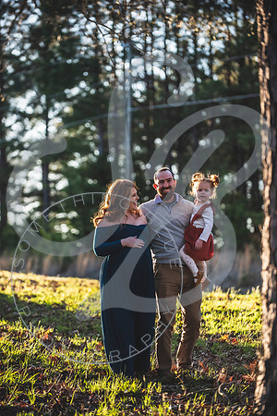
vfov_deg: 15.8
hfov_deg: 10.5
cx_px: 138
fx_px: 1500
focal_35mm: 130
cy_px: 208
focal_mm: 130
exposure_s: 1/400
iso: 100
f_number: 2.8
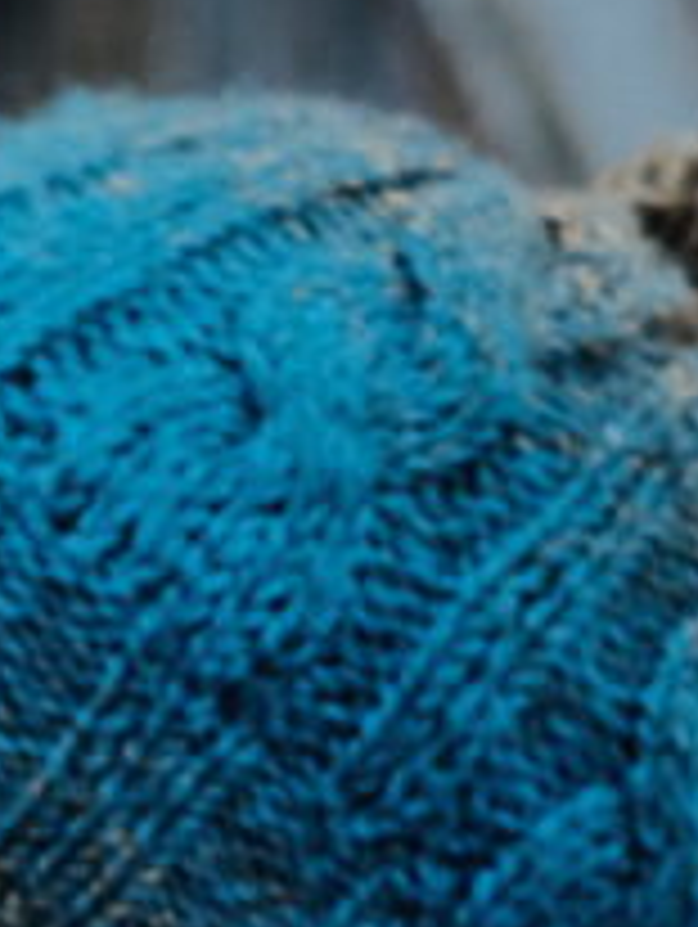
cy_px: 1172
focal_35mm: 167
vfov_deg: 11.5
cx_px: -932
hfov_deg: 8.2
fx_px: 4481
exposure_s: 1/125
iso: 800
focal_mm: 23
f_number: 2
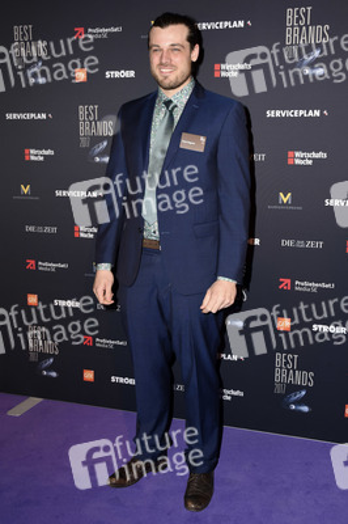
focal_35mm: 39
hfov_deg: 34.2
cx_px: 174
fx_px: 566
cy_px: 262
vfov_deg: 49.6
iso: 640
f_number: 4.5
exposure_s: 1/160
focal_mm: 26
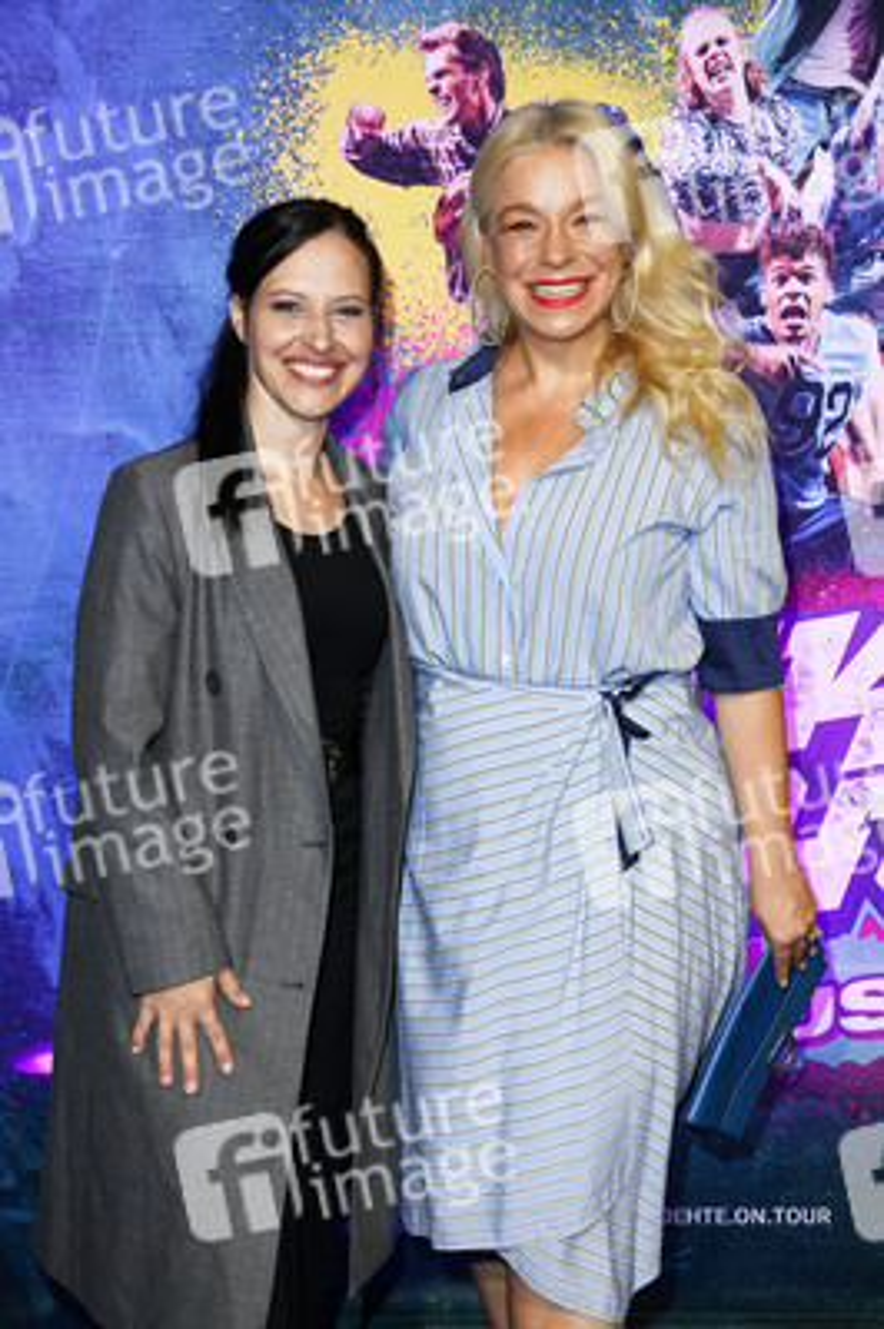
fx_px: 1771
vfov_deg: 41.1
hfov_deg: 28.0
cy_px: 664
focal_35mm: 48
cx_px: 442
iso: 1250
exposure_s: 1/250
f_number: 5
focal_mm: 48
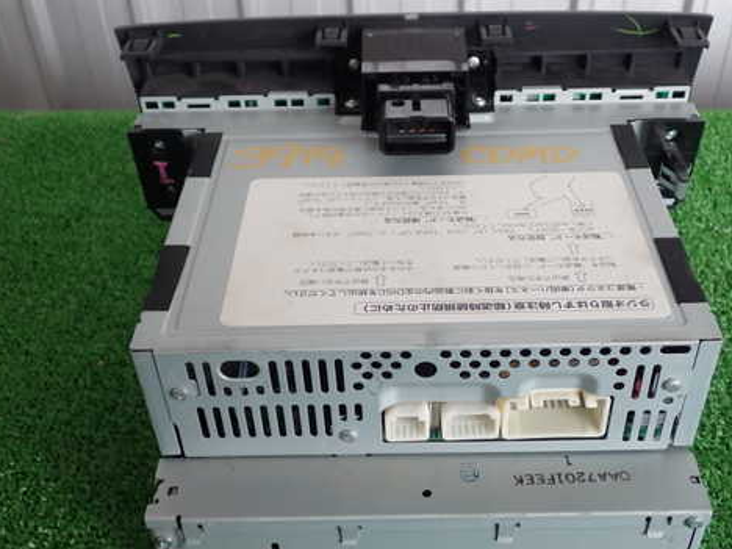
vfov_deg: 35.1
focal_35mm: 41
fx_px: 867
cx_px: 404
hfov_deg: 45.7
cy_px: 302
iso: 200
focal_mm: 5.79
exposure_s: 1/40
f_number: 2.4
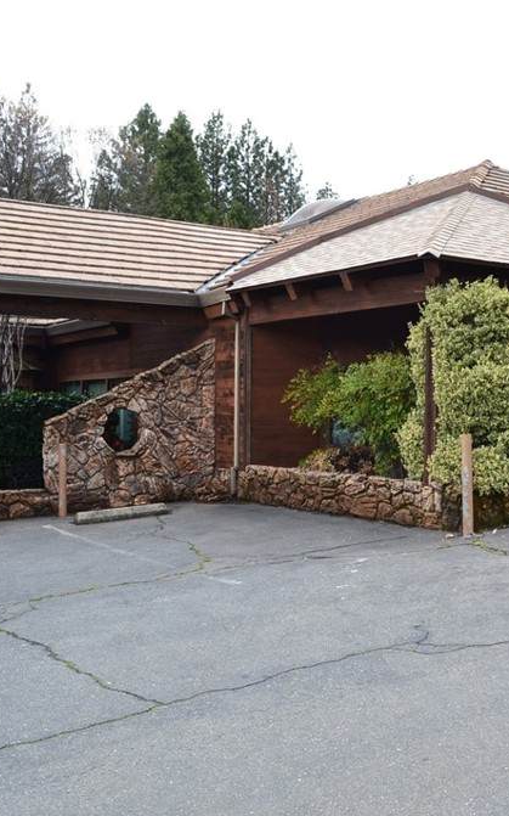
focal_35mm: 42
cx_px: 468
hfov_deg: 29.2
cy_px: 414
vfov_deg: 47.2
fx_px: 933
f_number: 8
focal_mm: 18
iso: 400
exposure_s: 1/60
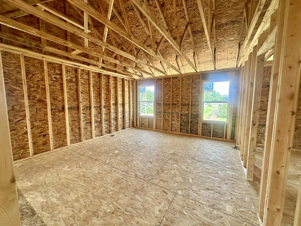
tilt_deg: -5.0
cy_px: 113
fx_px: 122
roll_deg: +0.1
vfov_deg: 85.7
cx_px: 150
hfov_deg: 102.1
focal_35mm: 14
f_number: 2.2
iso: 100
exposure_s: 1/99
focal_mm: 2.22
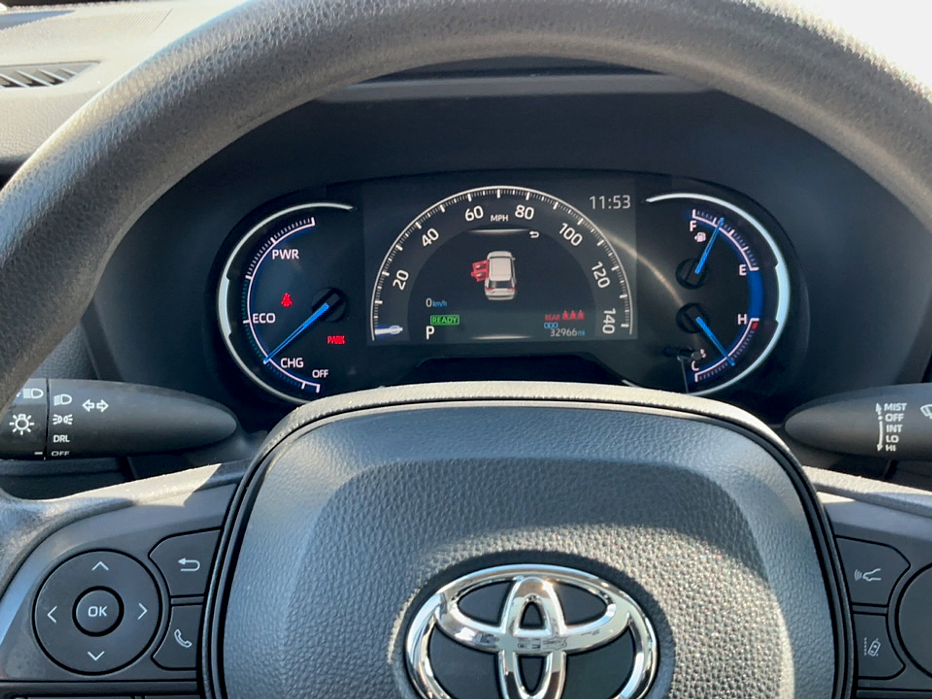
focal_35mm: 30
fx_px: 808
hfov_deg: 60.0
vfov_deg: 46.8
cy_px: 350
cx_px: 466
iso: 50
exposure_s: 1/60
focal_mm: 3
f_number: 1.8
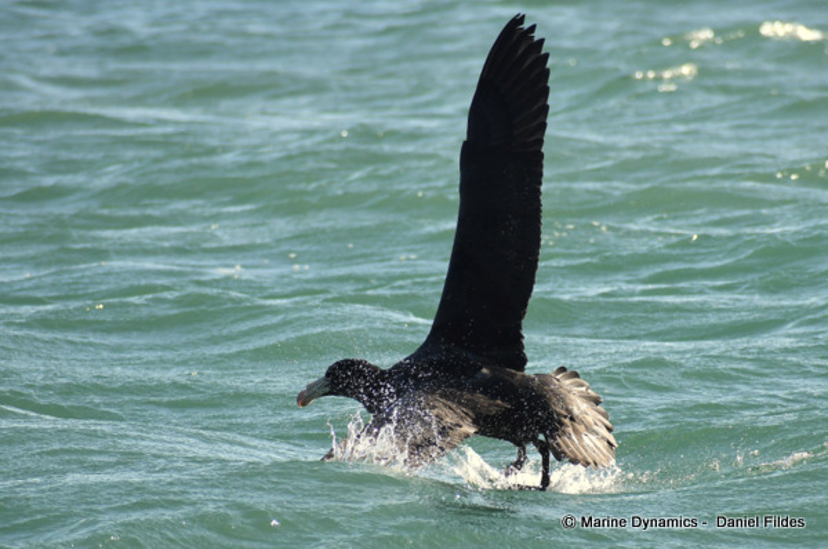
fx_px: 10333
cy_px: 274
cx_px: 414
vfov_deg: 3.0
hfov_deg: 4.6
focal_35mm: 450
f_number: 7.1
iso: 500
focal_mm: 300
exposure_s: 1/2000
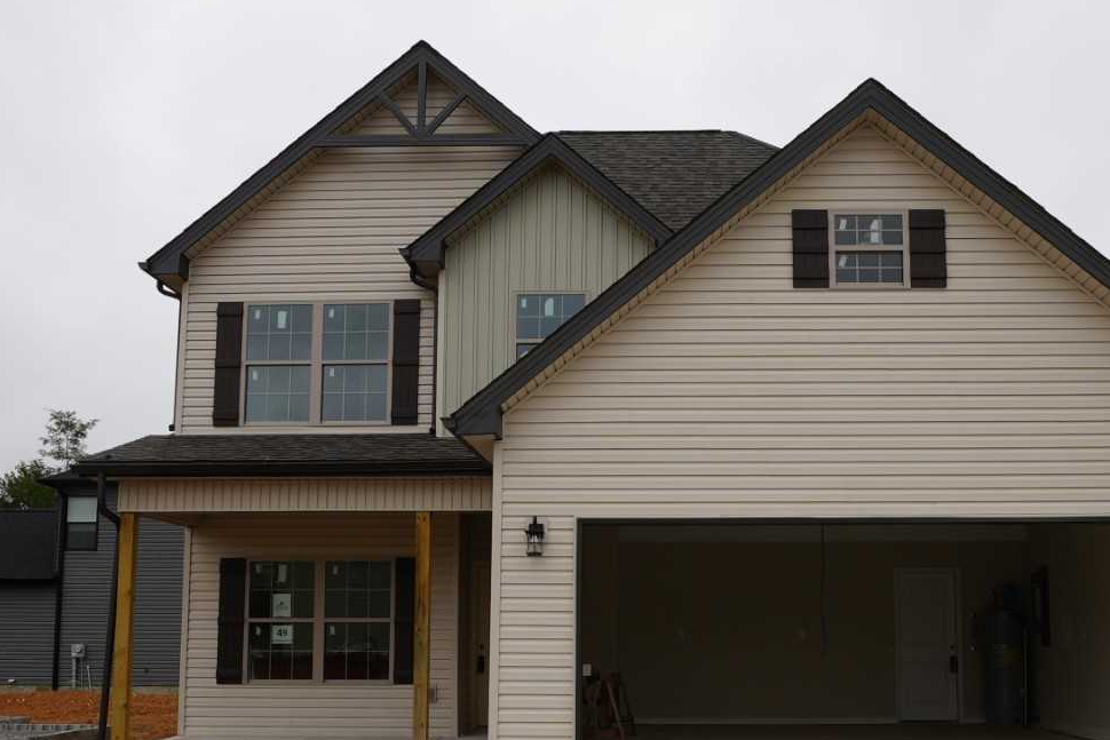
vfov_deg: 34.7
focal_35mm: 38
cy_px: 499
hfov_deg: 50.4
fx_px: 1172
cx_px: 656
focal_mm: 12.5
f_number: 8
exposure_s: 1/125
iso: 100
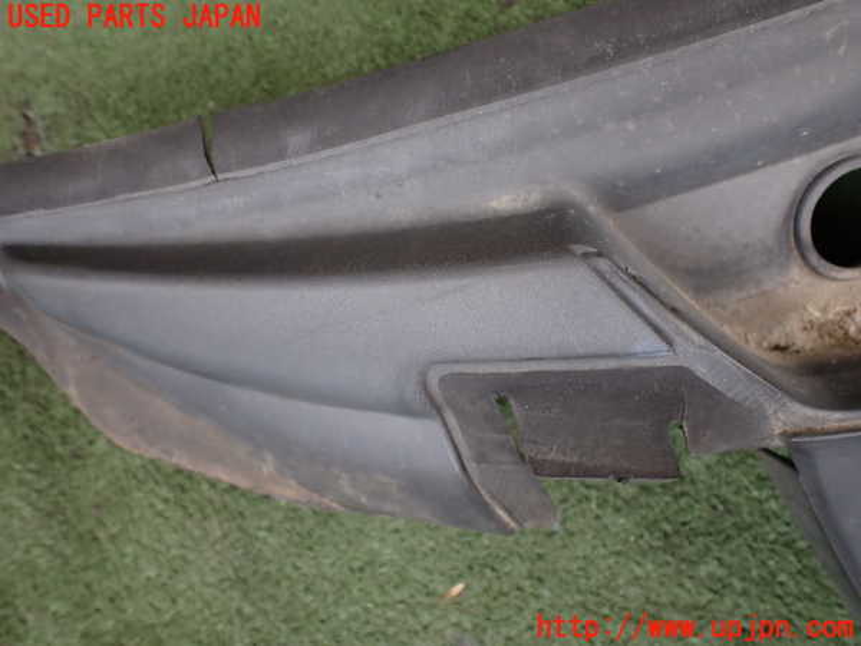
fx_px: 746
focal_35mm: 30
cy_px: 323
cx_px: 430
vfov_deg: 46.8
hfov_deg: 60.0
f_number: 2.3
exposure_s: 1/125
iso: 200
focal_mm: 5.4
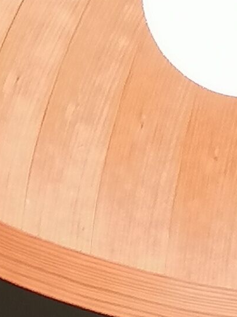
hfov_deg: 5.2
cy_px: 516
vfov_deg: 6.9
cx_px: 447
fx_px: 2557
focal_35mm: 280
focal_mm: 4.75
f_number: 1.8
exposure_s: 1/50
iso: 100
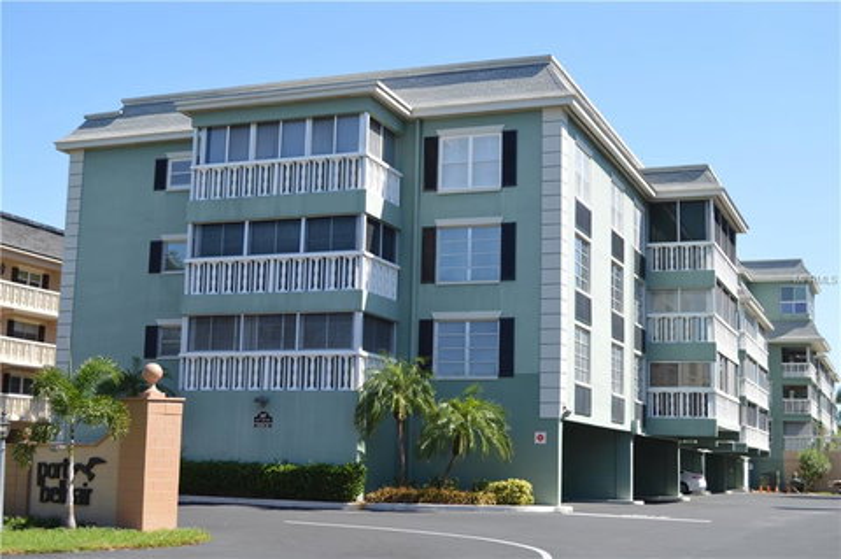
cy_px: 280
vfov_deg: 26.4
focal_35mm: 51
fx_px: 1190
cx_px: 420
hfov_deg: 38.9
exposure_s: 1/200
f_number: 7.1
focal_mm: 34
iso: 100
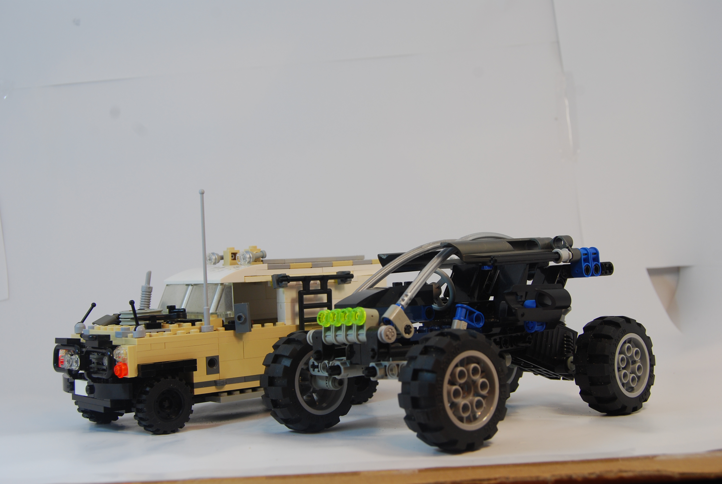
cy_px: 242
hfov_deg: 42.2
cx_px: 361
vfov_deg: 29.1
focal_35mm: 46
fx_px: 934
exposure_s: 1/60
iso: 200
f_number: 8
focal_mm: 31
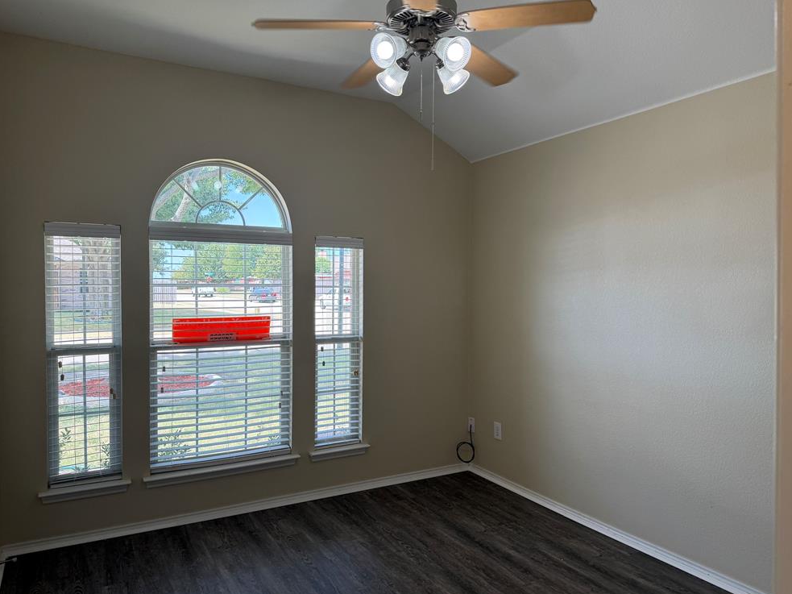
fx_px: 572
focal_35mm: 25
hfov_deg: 69.4
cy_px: 296
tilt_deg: +0.5
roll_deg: +0.8
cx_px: 384
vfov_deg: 54.9
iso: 80
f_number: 1.78
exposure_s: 1/203
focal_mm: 6.76
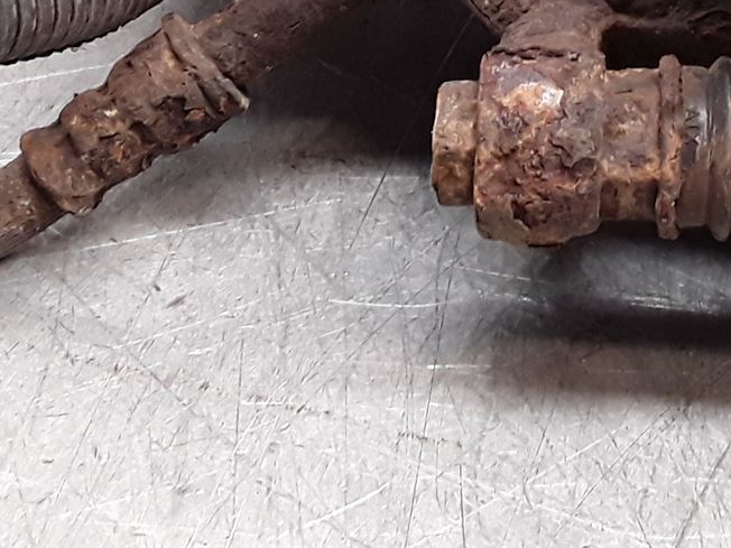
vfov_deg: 15.9
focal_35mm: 88
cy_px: -173
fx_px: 1858
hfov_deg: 21.8
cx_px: 628
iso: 100
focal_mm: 2.91
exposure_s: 1/50
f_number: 1.9
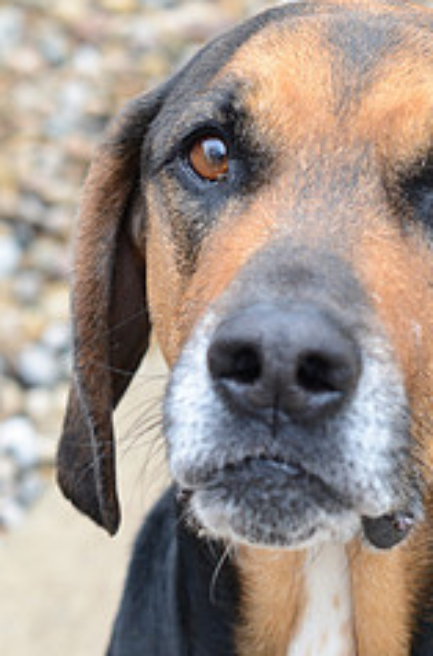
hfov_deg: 9.6
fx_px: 2581
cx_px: 359
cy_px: 504
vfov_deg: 14.4
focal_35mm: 142
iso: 500
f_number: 5
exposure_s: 1/400
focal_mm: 50
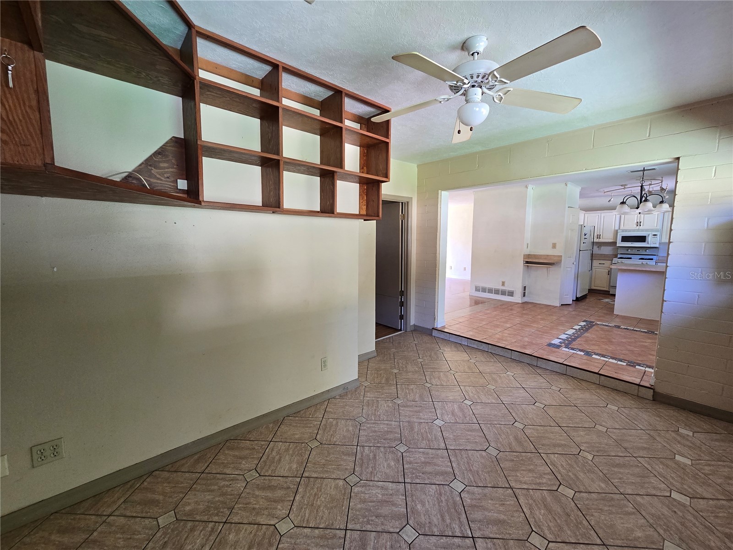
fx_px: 275
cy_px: 275
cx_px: 366
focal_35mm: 13
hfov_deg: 106.2
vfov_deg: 89.9
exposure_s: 1/60
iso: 160
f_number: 2.2
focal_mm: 2.2
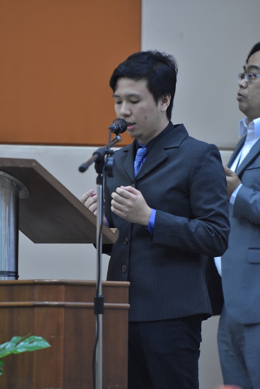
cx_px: 130
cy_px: 194
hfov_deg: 4.8
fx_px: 3080
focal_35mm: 285
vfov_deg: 7.2
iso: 2500
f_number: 2.8
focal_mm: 190
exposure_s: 1/100
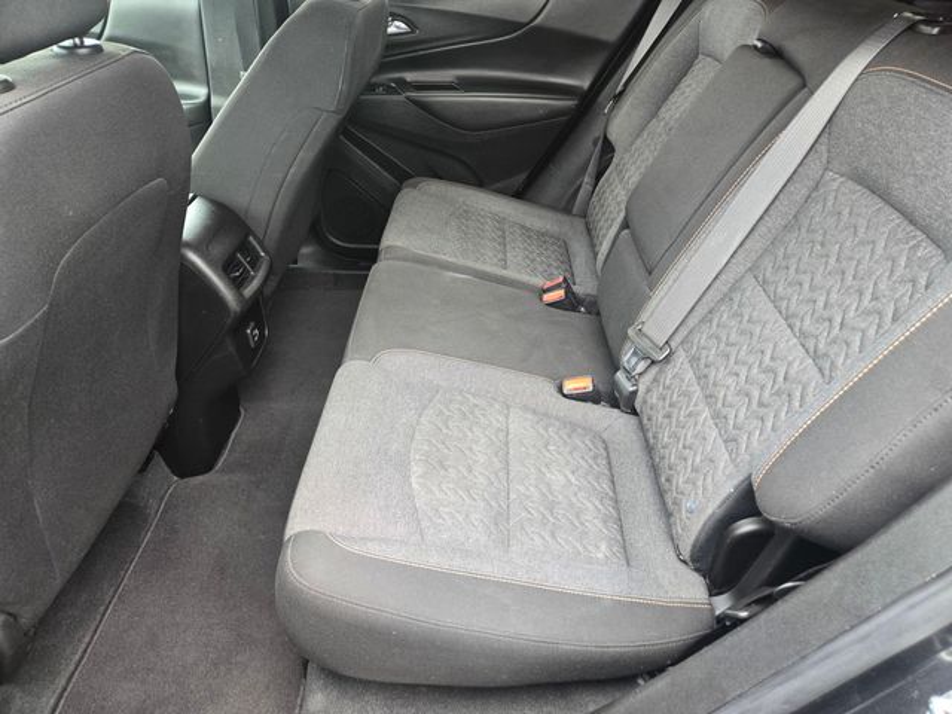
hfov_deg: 73.9
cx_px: 476
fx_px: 633
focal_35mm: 23
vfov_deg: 58.9
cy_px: 357
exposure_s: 1/120
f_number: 1.8
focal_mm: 5.4
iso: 250
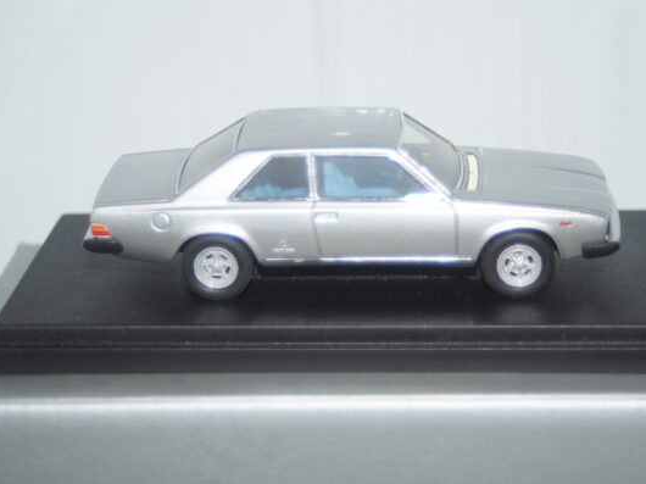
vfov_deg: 15.1
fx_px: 1828
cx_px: 341
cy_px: 243
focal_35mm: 98
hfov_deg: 20.0
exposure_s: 1/80
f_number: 5.6
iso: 400
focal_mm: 60
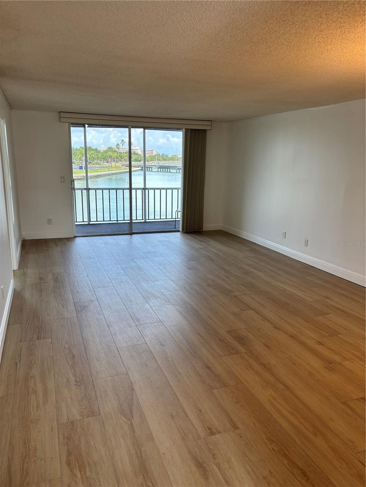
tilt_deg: -12.4
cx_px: 183
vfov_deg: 67.3
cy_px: 244
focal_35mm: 26
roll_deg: -2.2
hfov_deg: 53.1
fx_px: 367
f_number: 1.6
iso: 64
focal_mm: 5.96
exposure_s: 1/120
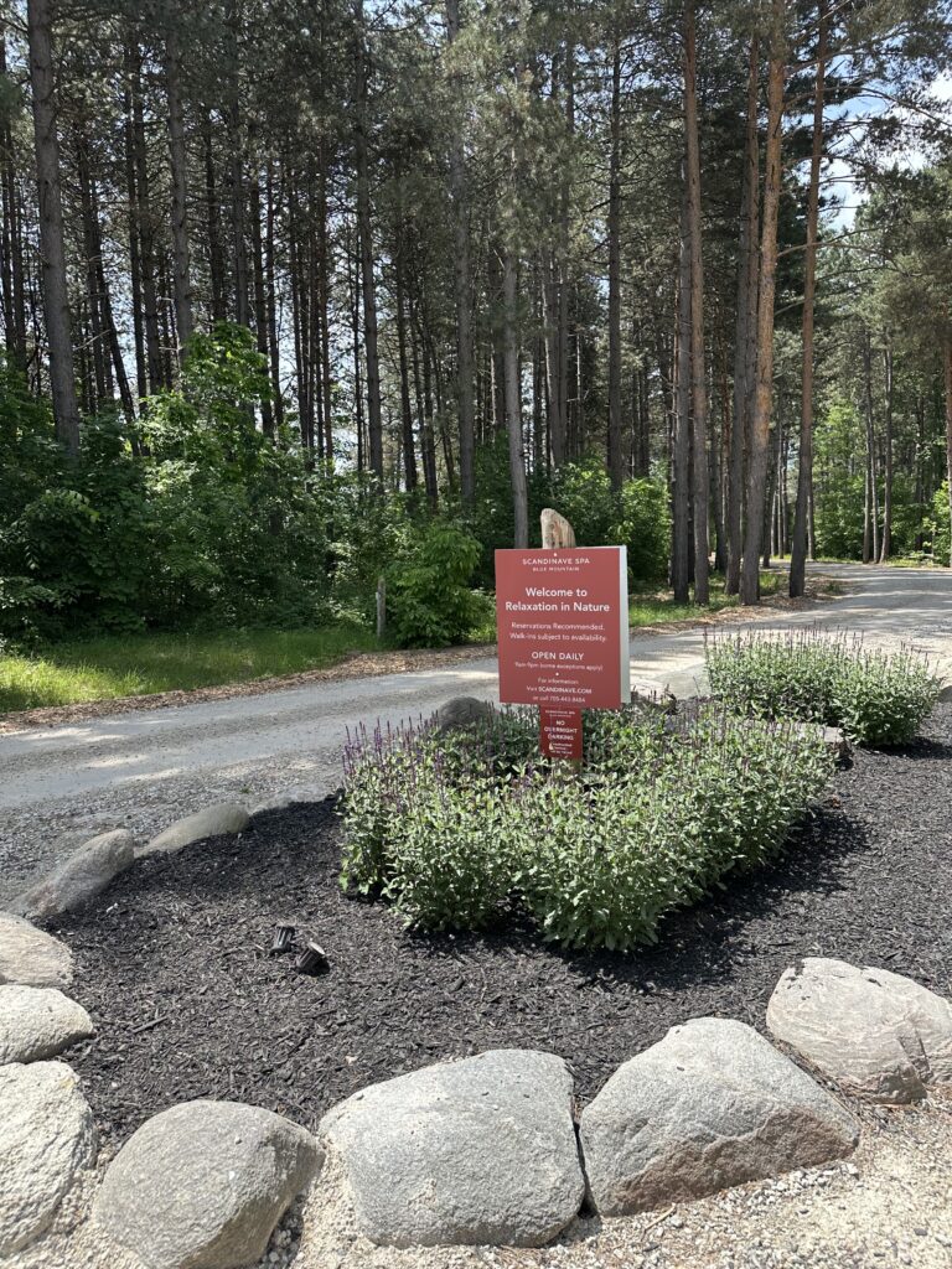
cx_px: 476
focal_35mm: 24
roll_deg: +0.5
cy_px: 634
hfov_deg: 56.8
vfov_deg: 71.6
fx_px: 880
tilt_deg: -3.0
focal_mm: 6.86
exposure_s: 1/1374
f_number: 1.78
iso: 80
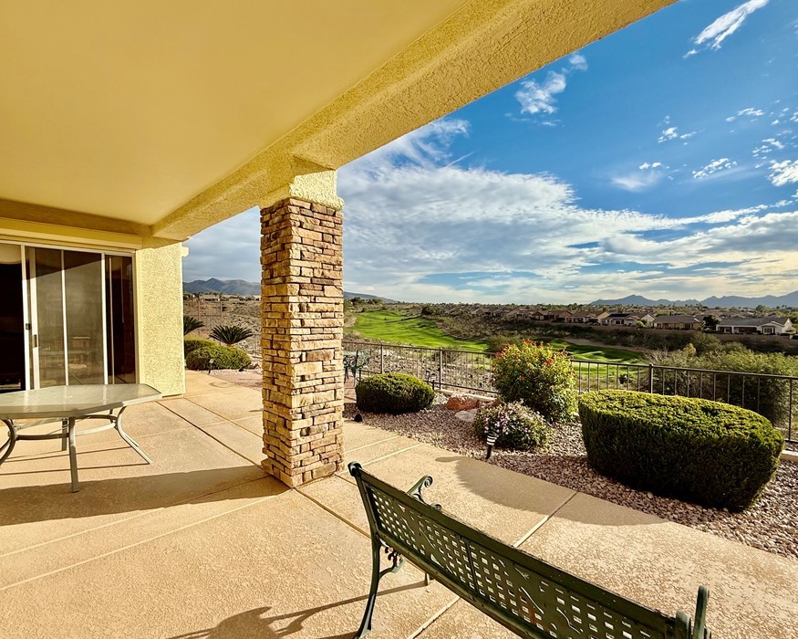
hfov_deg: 93.1
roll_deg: +0.1
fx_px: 378
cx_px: 417
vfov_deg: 80.4
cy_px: 329
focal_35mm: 16
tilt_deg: -1.6
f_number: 2.2
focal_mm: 2.22
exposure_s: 1/2976
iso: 50
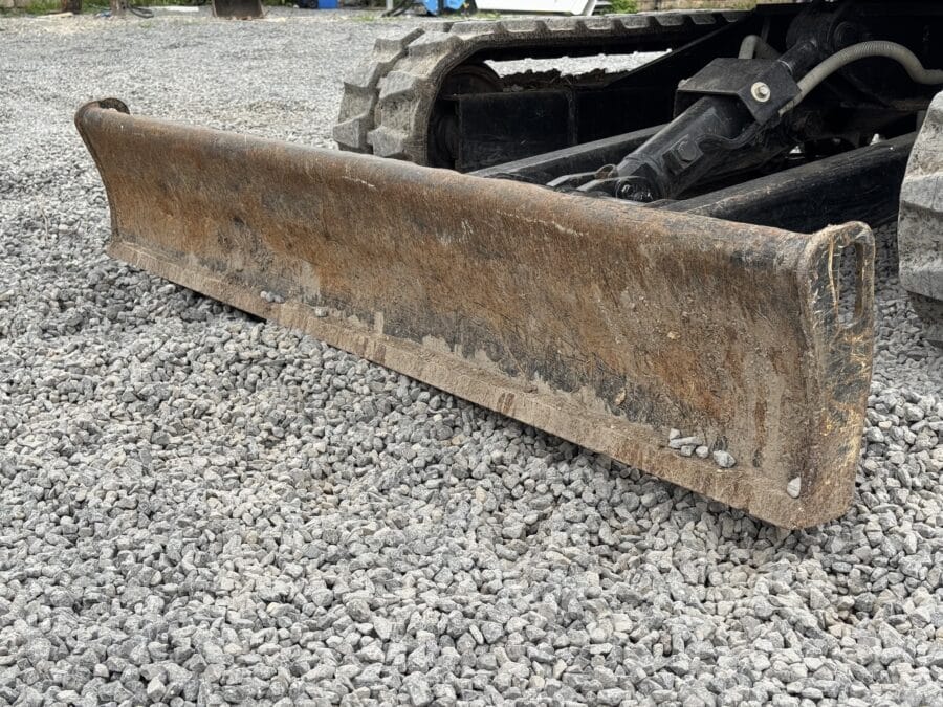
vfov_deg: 30.3
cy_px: 354
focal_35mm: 48
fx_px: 1308
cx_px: 472
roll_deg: +0.8
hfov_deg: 39.7
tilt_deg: -13.9
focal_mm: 6.76
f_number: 1.78
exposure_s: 1/939
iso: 64
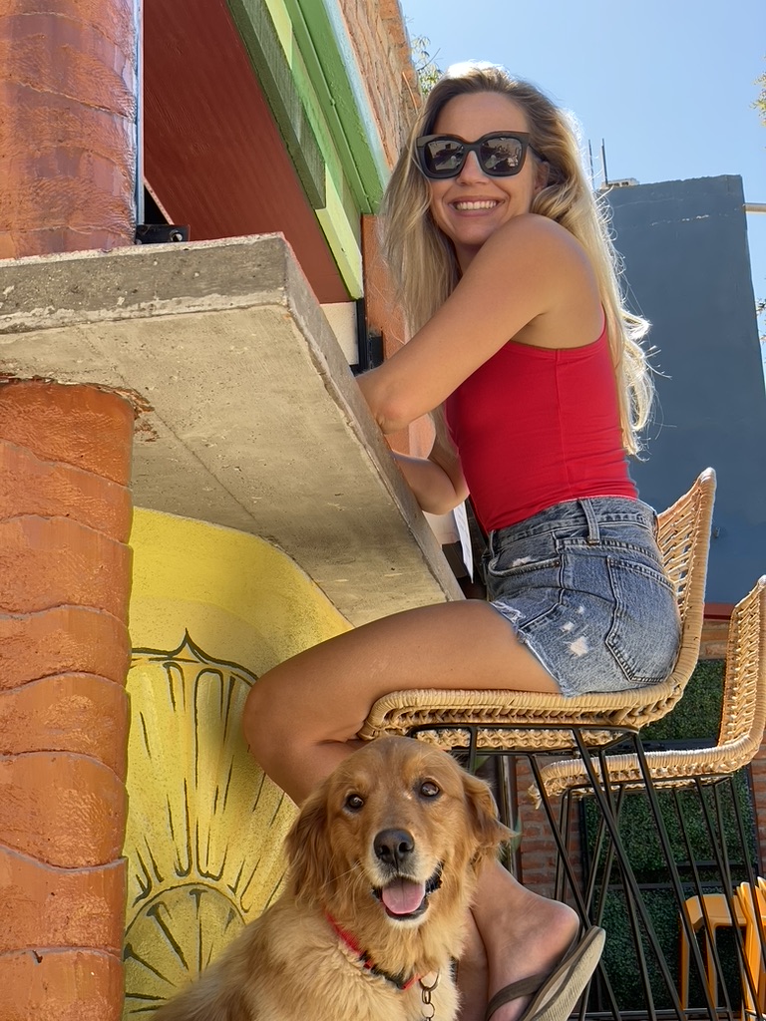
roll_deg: +2.5
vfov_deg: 36.8
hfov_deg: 28.0
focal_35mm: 52
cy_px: 510
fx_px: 1534
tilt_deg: +18.0
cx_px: 383
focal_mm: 6
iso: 25
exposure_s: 1/224
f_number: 2
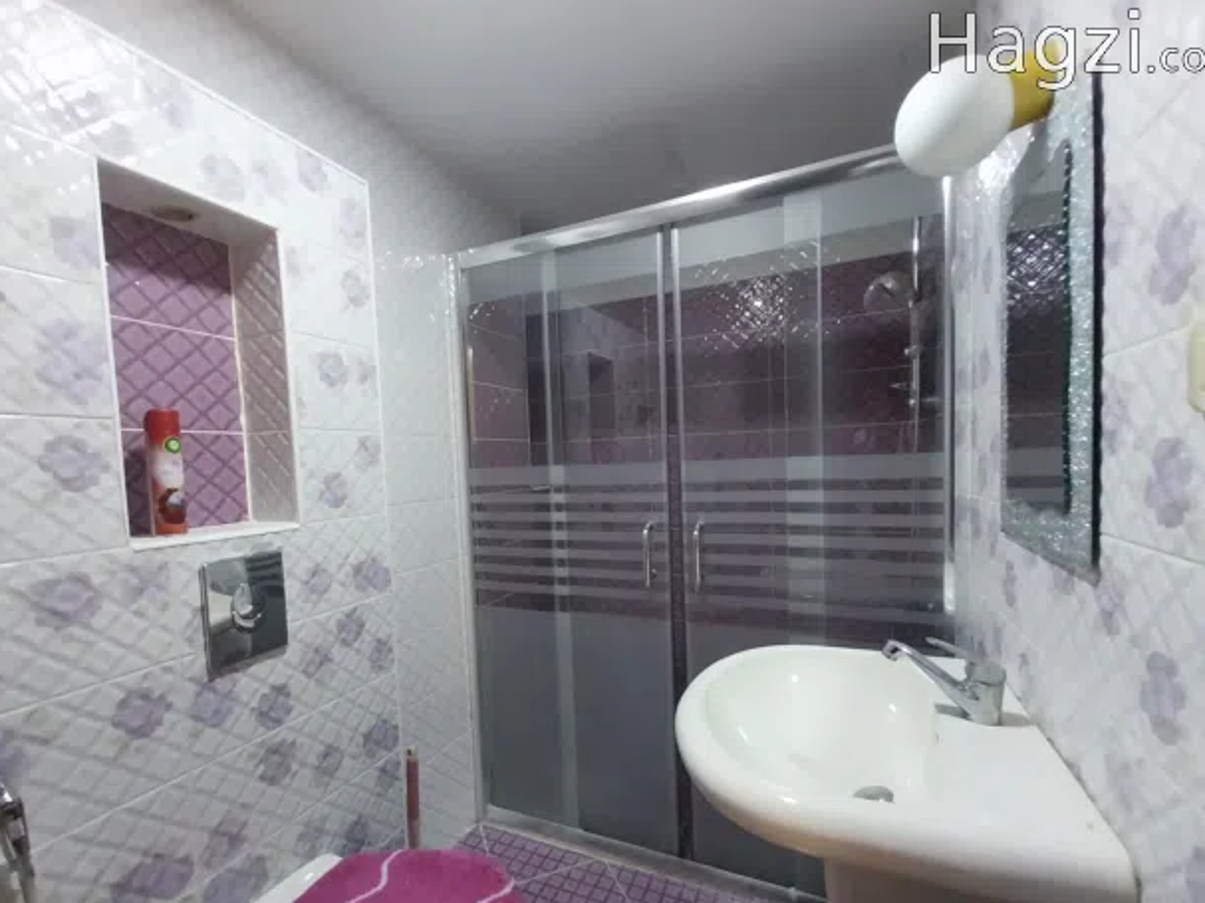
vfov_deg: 81.6
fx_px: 522
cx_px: 590
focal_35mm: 15
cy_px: 489
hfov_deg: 98.2
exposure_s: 1/25
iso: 250
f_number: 2.2
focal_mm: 1.3
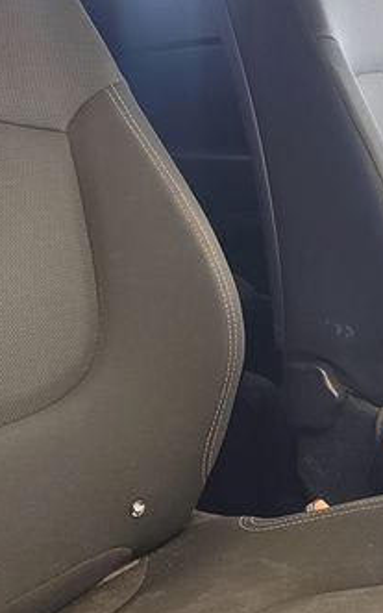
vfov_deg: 34.5
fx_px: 985
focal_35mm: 59
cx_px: 435
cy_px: 272
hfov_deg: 20.8
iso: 80
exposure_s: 1/73.6
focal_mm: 6.19
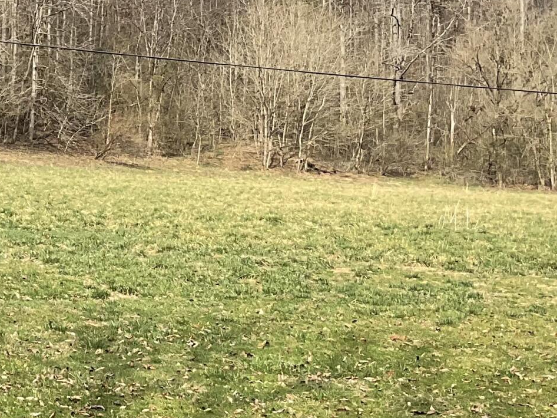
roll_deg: -0.6
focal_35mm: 92
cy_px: 103
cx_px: -142
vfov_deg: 16.0
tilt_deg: +1.1
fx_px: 1480
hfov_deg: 19.8
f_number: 1.8
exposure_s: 1/1098
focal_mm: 3
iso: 16
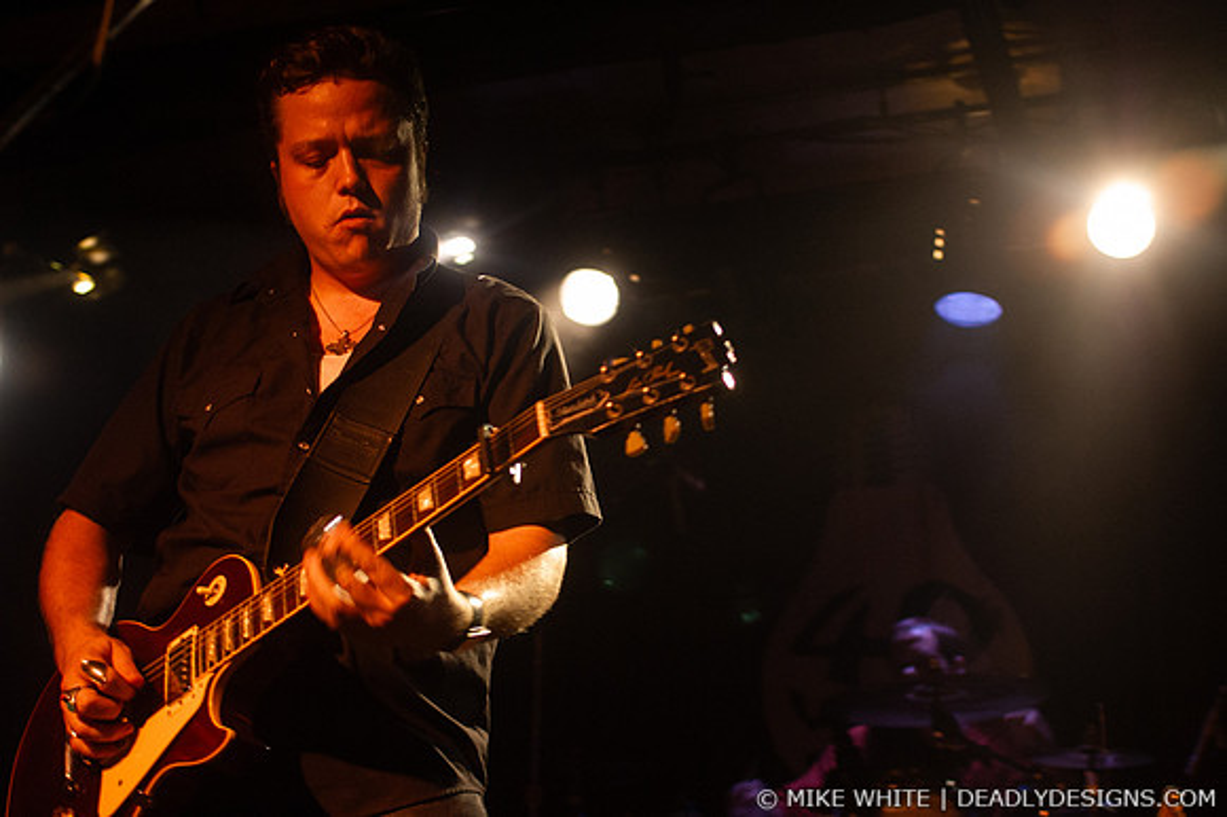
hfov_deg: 37.9
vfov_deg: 25.7
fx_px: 1788
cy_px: 408
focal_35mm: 52
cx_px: 614
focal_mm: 35
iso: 800
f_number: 2.8
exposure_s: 1/50
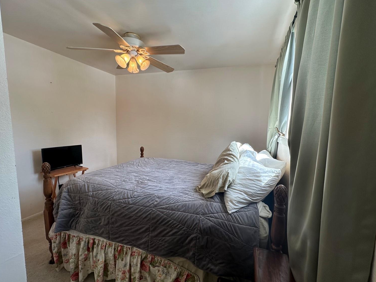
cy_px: 146
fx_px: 163
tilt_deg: -6.3
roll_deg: -2.4
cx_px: 195
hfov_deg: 98.1
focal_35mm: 15
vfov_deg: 81.7
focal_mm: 2.22
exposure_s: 1/120
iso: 50
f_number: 2.2
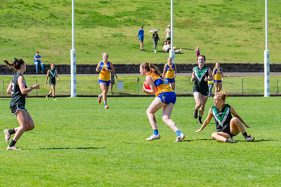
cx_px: 201
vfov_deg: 4.9
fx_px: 2202
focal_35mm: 282
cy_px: 61
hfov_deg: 7.3
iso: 800
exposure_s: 1/1600
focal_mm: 195
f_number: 8
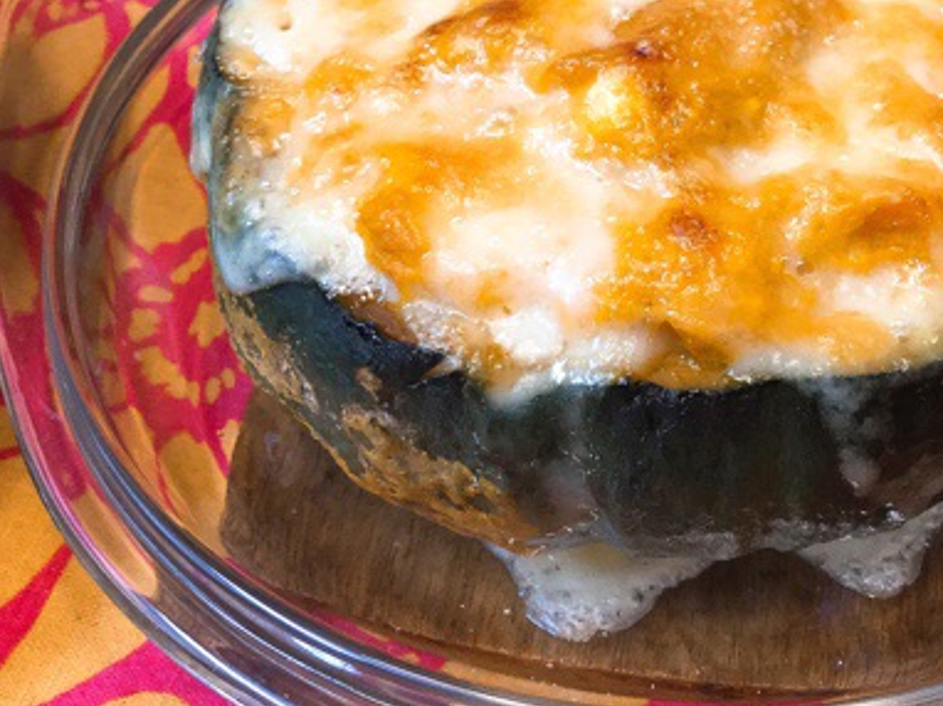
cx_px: 637
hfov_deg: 36.4
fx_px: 1416
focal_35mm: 52
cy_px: 227
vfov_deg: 27.8
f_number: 2.4
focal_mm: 3.3
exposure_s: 1/30
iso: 80
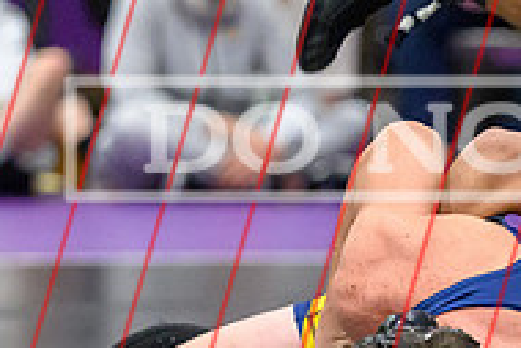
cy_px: 258
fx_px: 6372
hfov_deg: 4.7
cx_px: 523
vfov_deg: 3.1
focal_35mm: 440
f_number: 2.8
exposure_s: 1/800
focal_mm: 120
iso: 9000
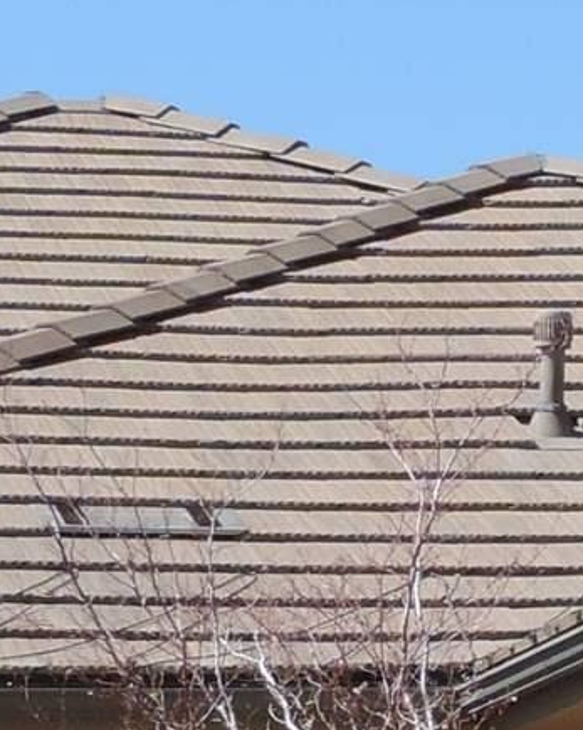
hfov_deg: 5.2
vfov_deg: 6.5
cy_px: 950
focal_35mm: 297
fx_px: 6408
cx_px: 818
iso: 80
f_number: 3.4
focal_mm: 7.6
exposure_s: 1/640
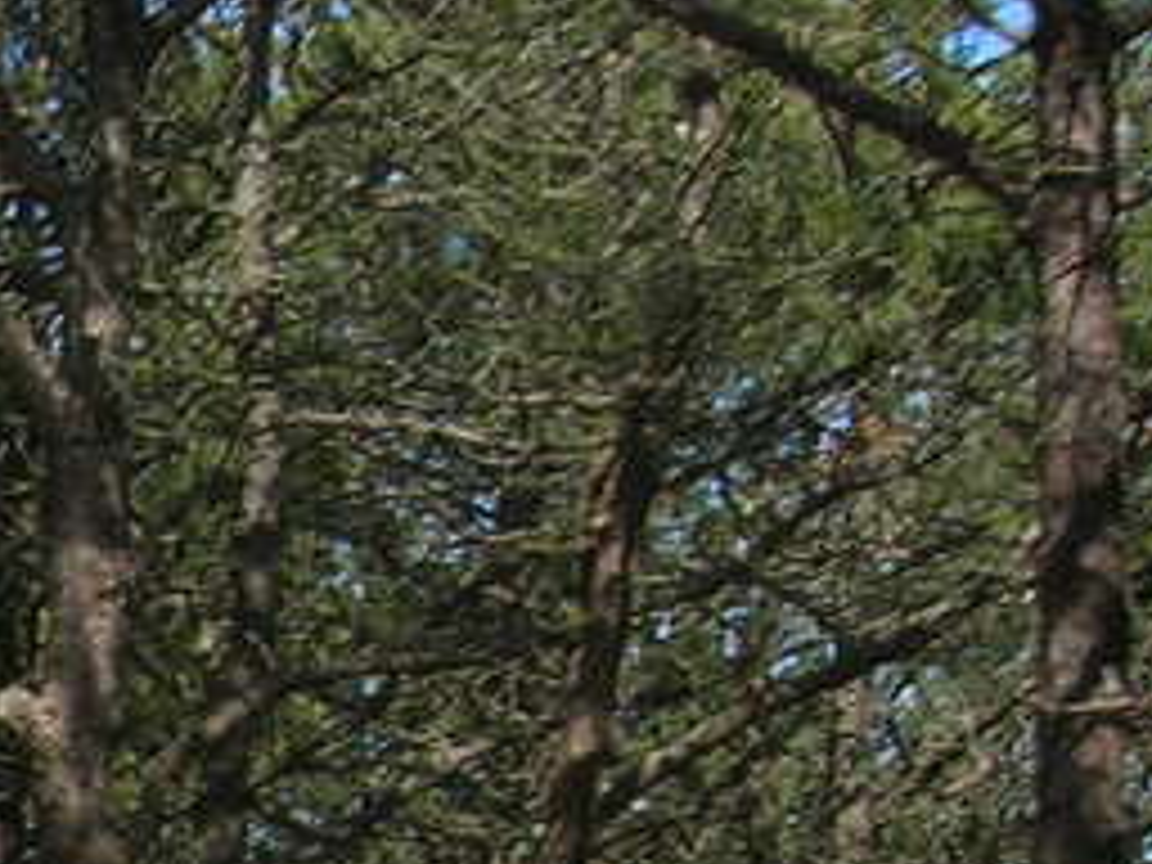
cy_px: 1314
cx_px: -916
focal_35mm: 154
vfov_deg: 9.4
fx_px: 5125
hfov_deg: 11.8
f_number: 4.8
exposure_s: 1/415
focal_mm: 7.8
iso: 64
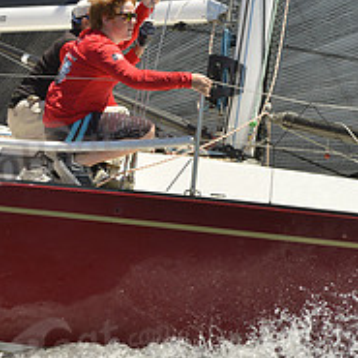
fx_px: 2867
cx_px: -201
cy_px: 88
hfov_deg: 7.0
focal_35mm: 245
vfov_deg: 7.1
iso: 280
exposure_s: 1/1600
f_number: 7.1
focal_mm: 92
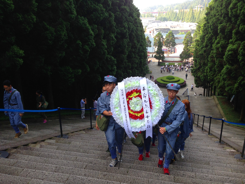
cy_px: 92
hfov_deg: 55.4
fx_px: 234
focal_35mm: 33
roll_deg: +1.2
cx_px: 122
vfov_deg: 42.9
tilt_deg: -19.9
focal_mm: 4.12
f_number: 2.4
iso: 50
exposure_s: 1/163
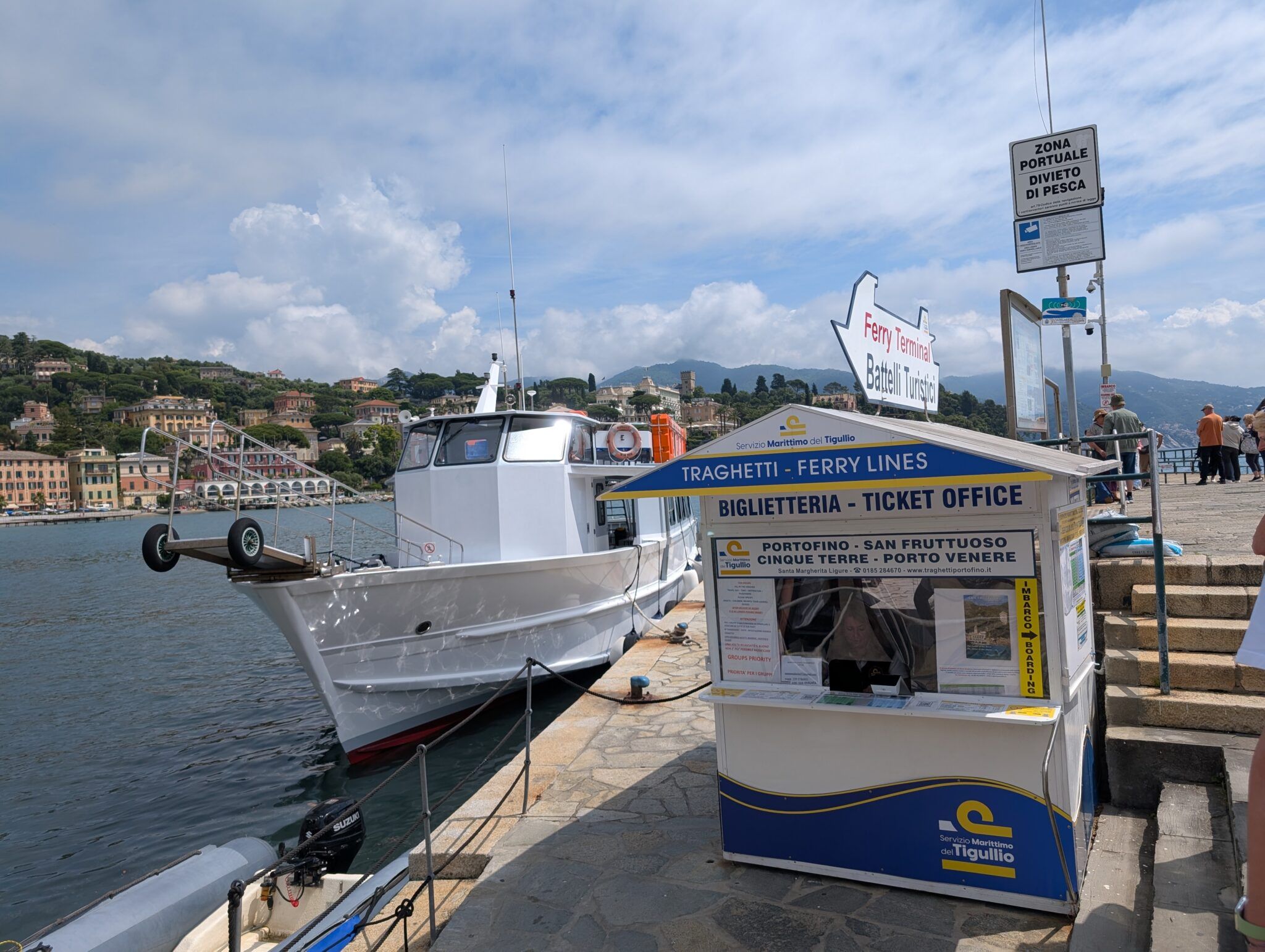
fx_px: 878
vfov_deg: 56.9
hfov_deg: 71.5
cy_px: 476
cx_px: 632
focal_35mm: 24
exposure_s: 1/2146
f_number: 1.68
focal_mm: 6.9
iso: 21
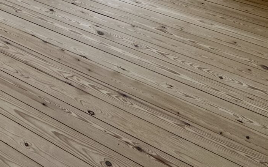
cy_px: -172
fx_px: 394
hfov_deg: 32.6
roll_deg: -0.5
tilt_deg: -8.0
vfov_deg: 17.1
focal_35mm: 54
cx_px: -33
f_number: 2.2
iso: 64
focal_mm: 2.22
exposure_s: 1/99
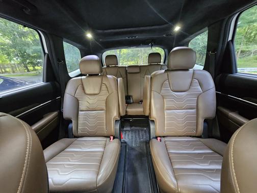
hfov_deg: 106.2
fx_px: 97
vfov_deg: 89.9
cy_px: 96
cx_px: 128
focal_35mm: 13
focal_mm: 1.74
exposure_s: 1/24
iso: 640
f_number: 2.2
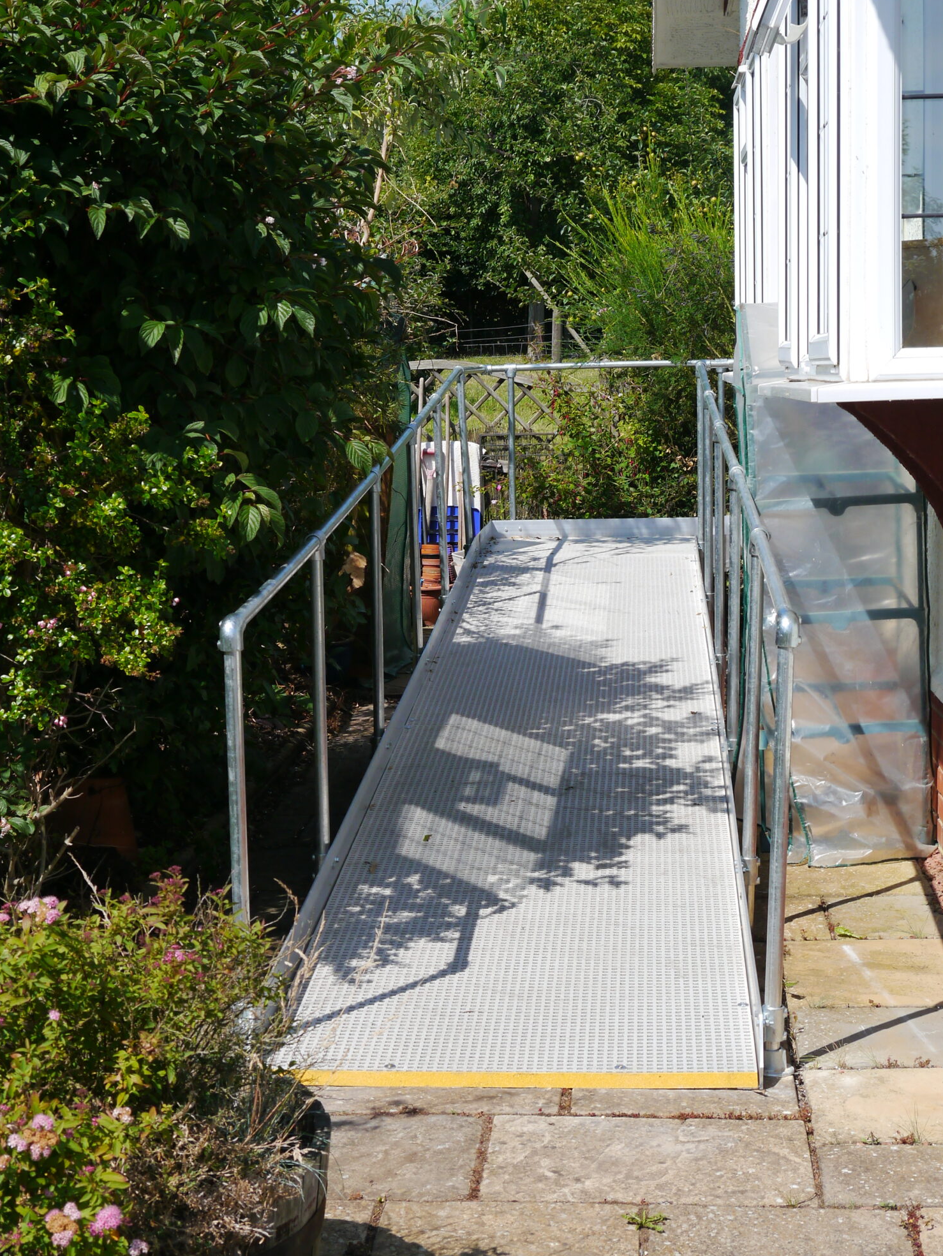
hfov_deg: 22.6
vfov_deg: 29.8
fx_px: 2360
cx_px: 462
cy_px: 644
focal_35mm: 65
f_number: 9
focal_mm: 25
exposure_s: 1/320
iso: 160
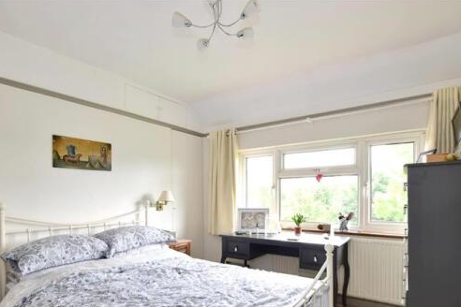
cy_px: 201
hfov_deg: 83.9
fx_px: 256
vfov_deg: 60.7
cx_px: 216
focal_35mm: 20
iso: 200
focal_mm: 10
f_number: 11
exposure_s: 1/13
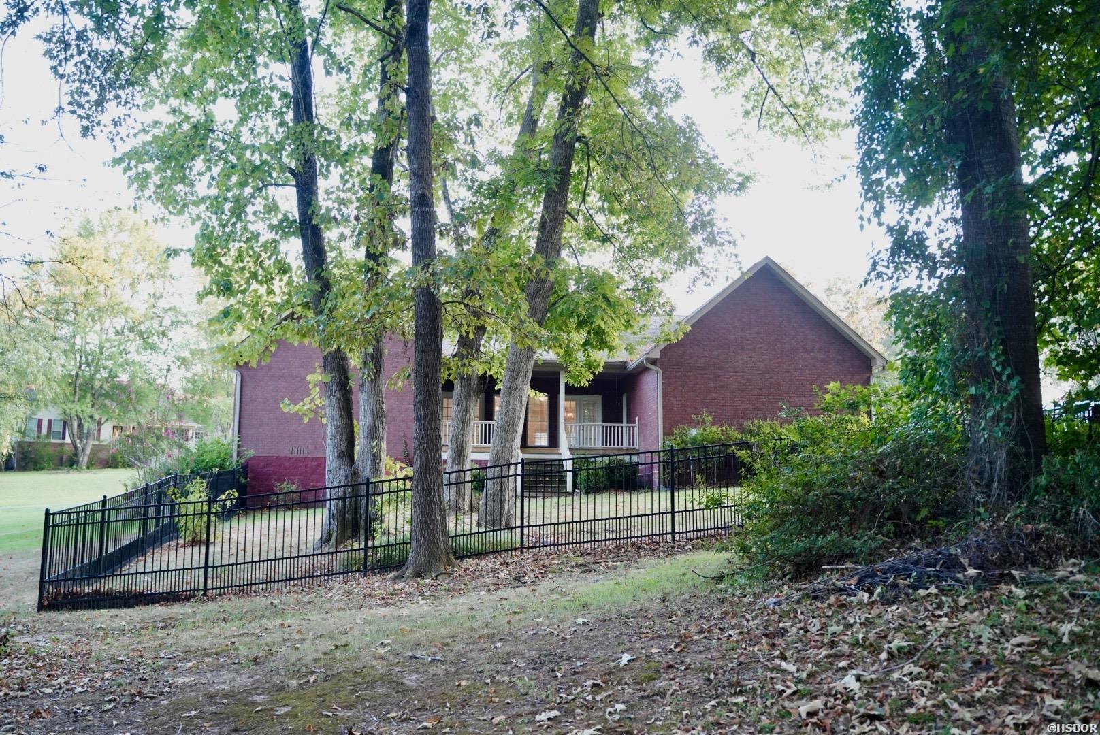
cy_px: 368
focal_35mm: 30
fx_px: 917
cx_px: 550
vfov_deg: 43.7
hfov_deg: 61.9
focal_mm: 30
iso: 2000
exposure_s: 1/320
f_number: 2.8
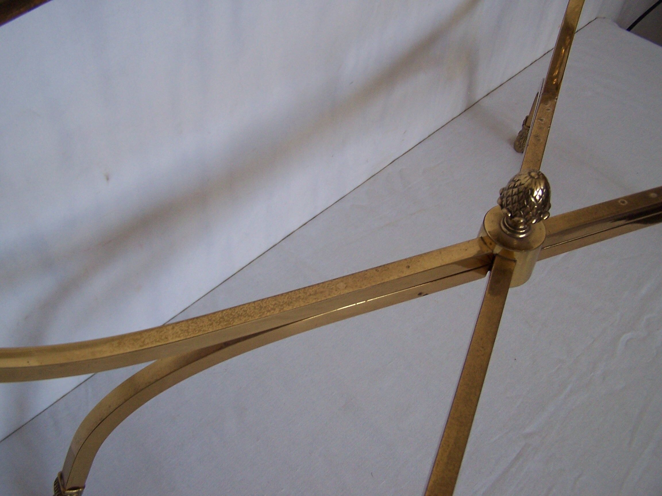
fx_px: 727
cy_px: 248
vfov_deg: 37.7
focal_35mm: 38
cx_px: 331
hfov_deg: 49.0
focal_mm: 6.3
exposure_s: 1/15
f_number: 2.8
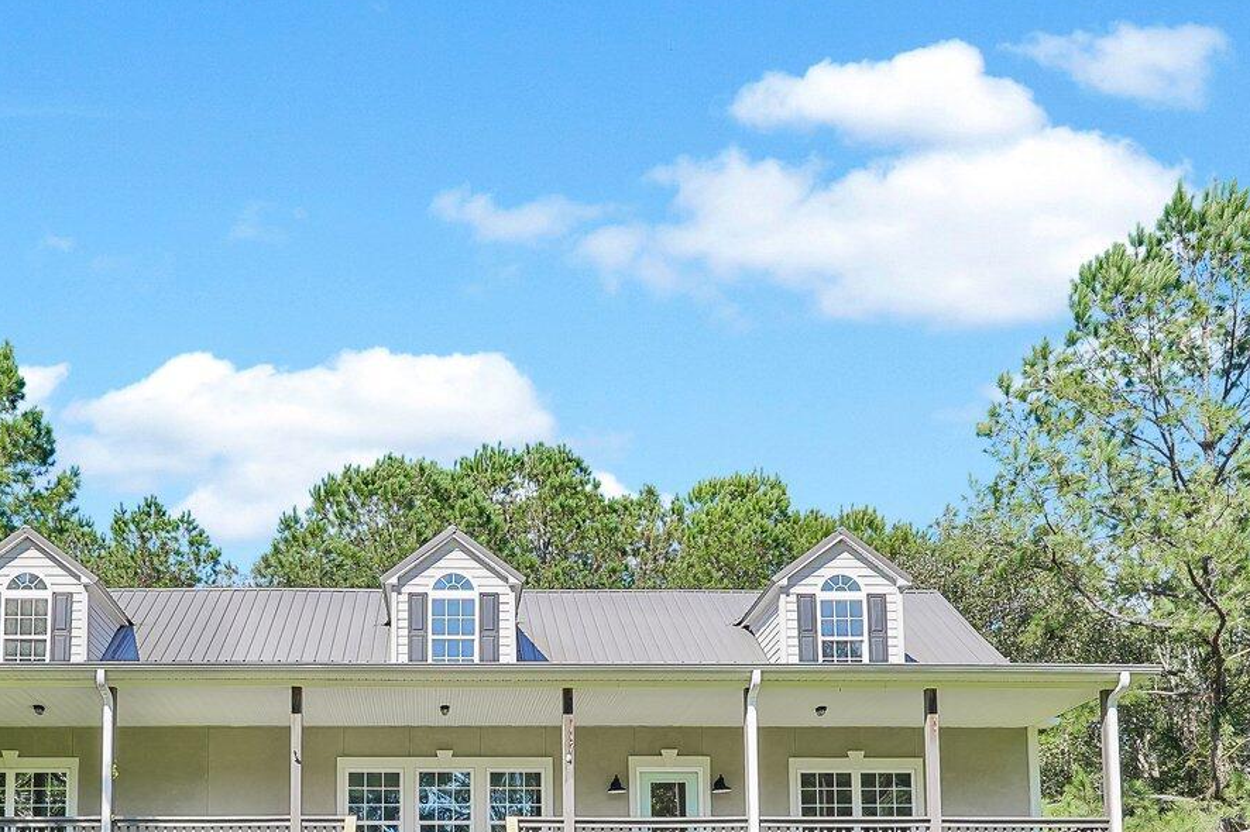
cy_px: 900
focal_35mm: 37
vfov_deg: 32.0
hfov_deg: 51.2
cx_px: 447
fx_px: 1284
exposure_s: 1/400
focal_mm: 16
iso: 320
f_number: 9
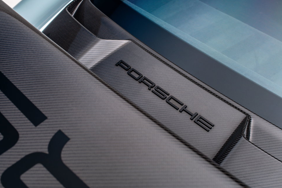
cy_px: 90
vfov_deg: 25.5
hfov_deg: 37.5
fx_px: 415
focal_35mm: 53
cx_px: 147
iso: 100
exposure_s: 1/160
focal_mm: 50
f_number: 10
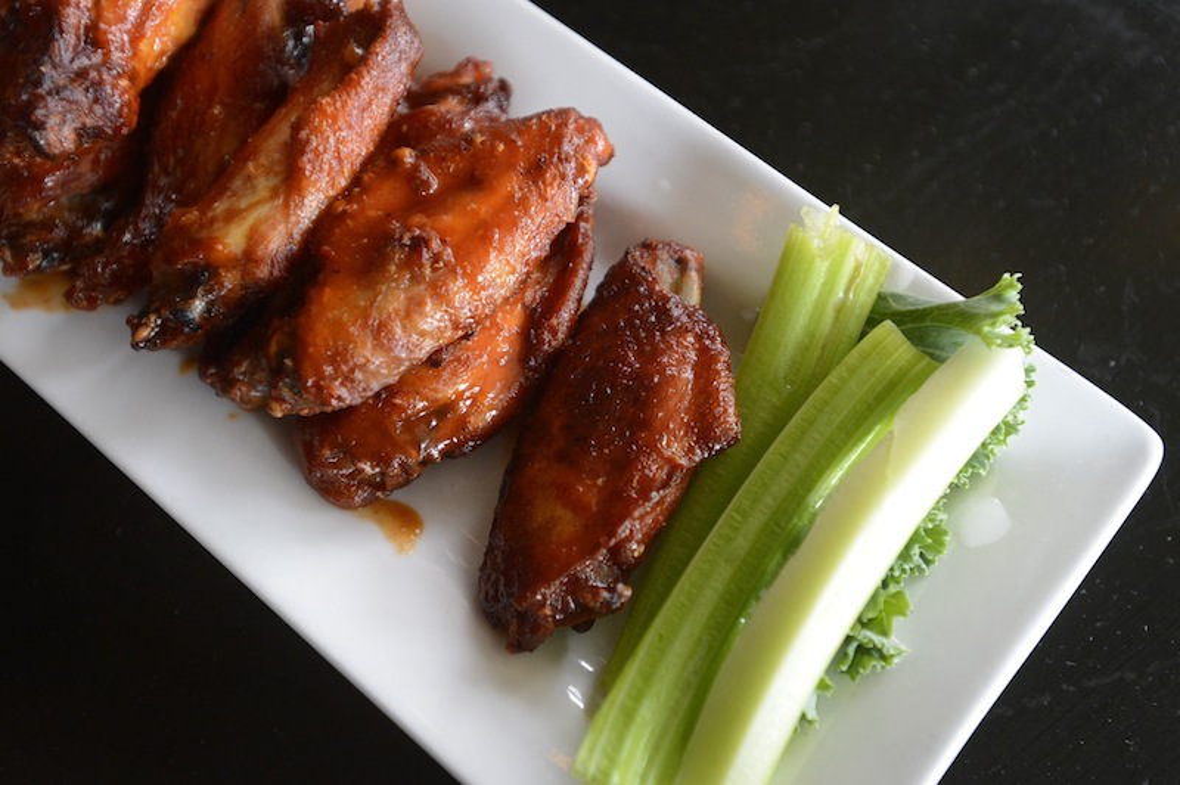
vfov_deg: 37.8
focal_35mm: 35
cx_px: 590
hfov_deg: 54.5
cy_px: 392
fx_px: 1146
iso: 4000
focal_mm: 35
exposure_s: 1/500
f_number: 5
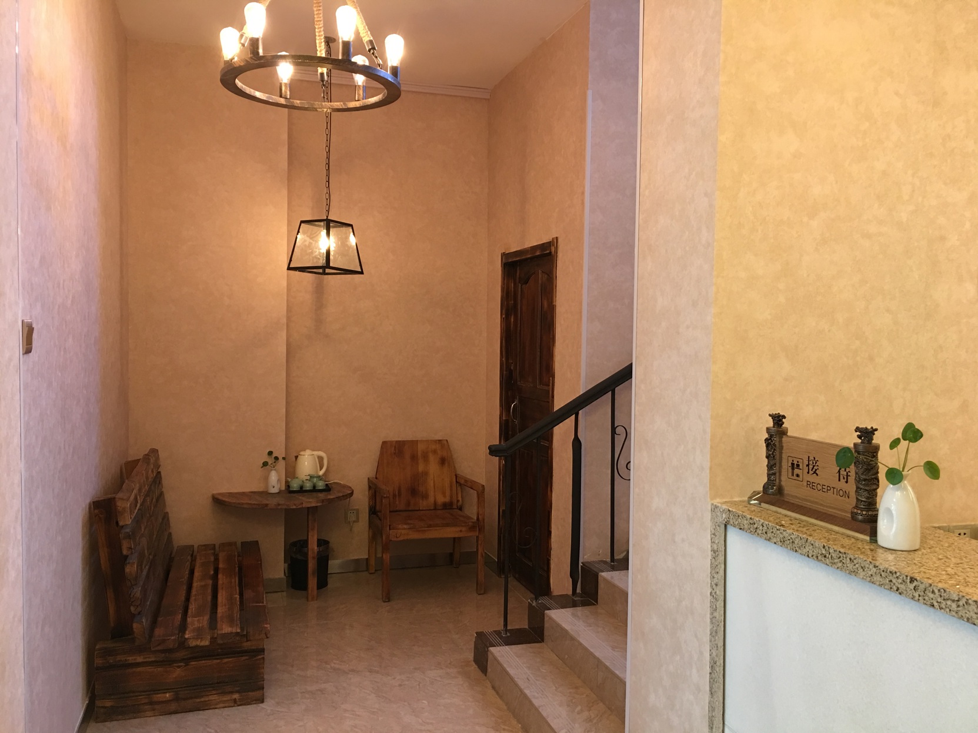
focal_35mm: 29
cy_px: 366
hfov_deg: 61.7
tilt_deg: -0.7
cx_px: 489
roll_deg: -0.6
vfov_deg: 48.2
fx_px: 819
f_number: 2.2
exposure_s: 1/17
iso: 64
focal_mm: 4.15
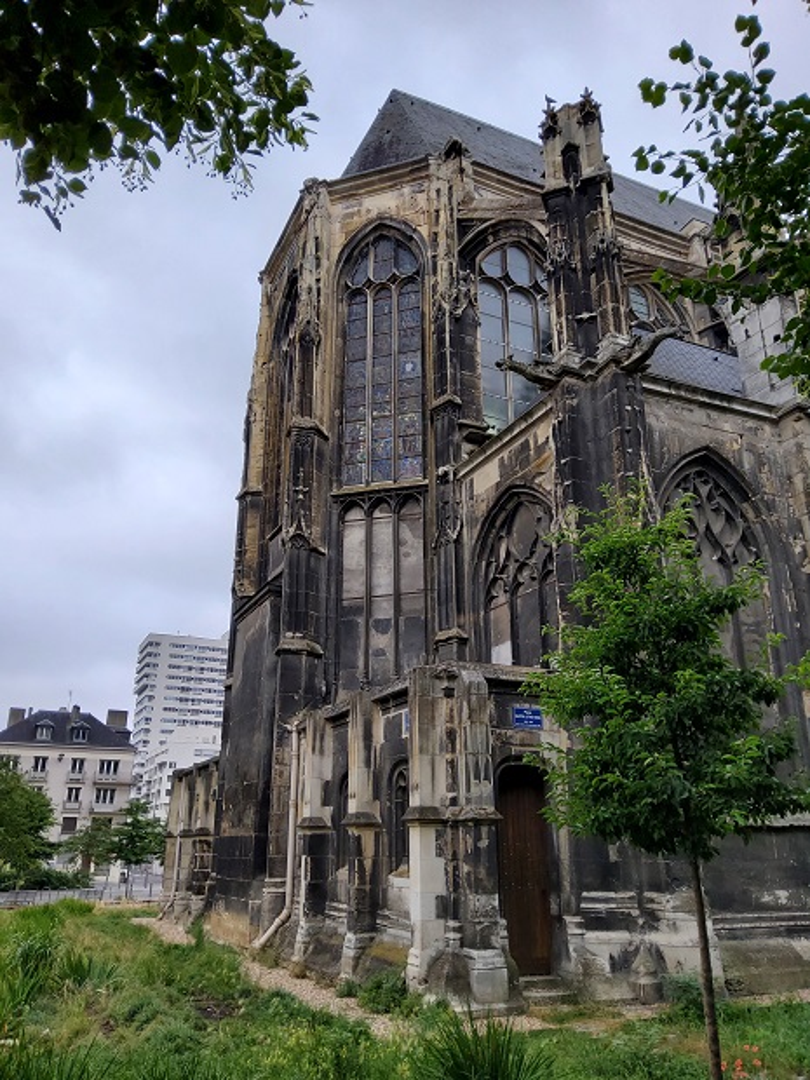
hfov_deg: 53.1
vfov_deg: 67.3
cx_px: 405
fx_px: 811
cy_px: 540
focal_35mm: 26
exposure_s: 1/326
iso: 50
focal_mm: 3.08
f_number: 2
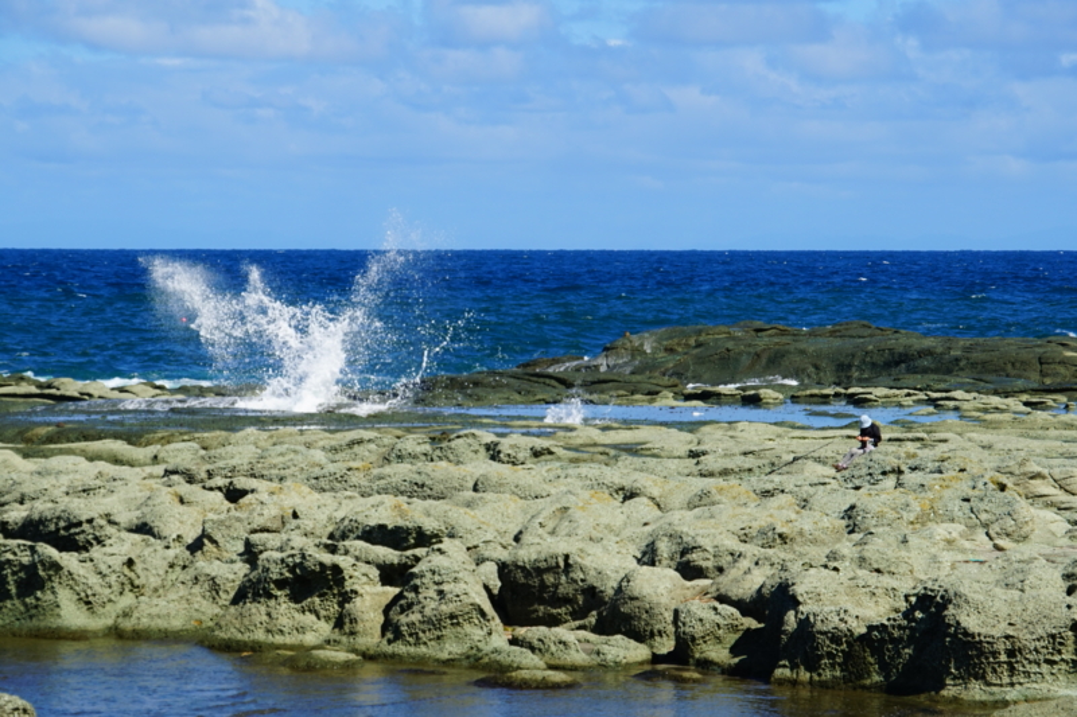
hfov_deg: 12.5
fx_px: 4935
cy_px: 358
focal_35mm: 165
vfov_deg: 8.3
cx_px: 538
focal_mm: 110
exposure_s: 1/250
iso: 100
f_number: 10
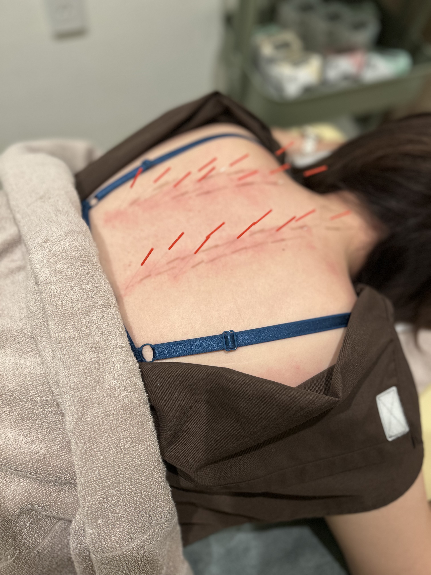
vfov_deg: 67.3
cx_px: 216
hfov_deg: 53.1
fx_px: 432
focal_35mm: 26
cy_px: 288
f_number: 1.5
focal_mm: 5.7
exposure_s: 1/50
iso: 100
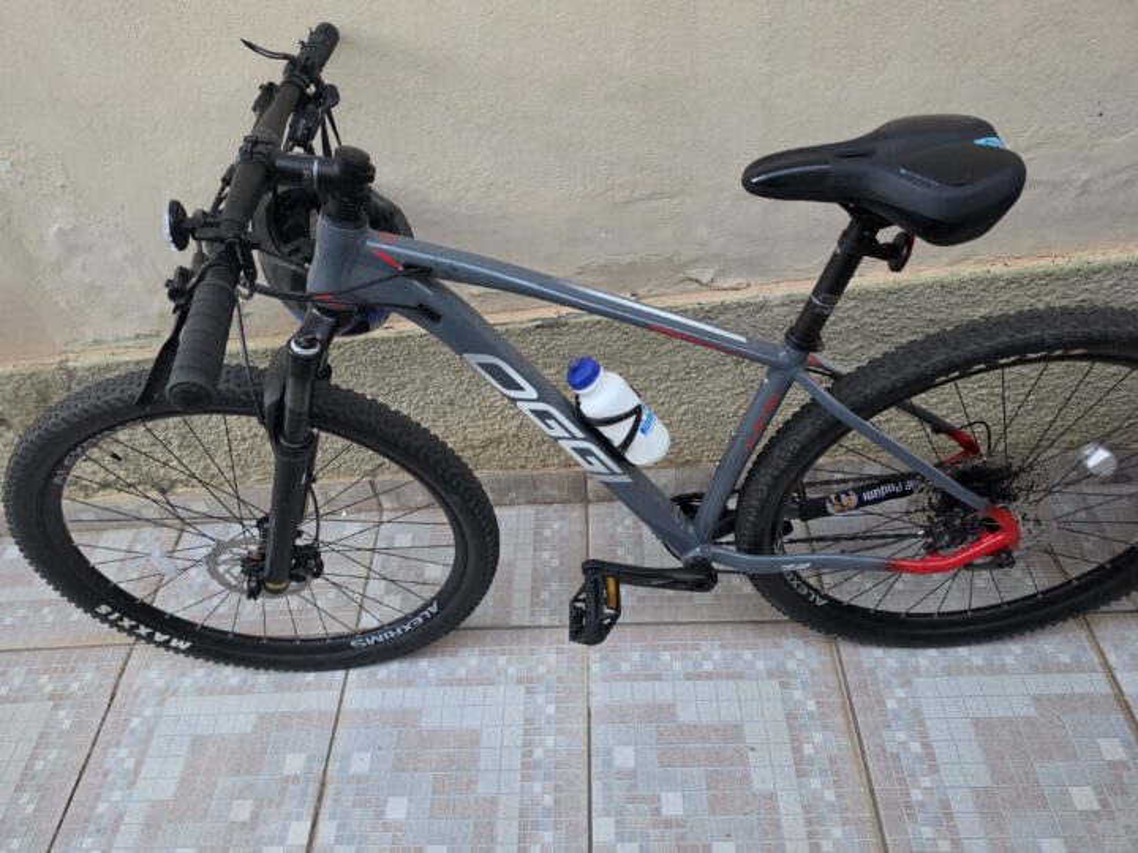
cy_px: 426
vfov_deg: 58.9
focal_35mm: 23
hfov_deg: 73.9
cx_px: 569
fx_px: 756
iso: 640
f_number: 1.4
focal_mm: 6.5
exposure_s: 1/120
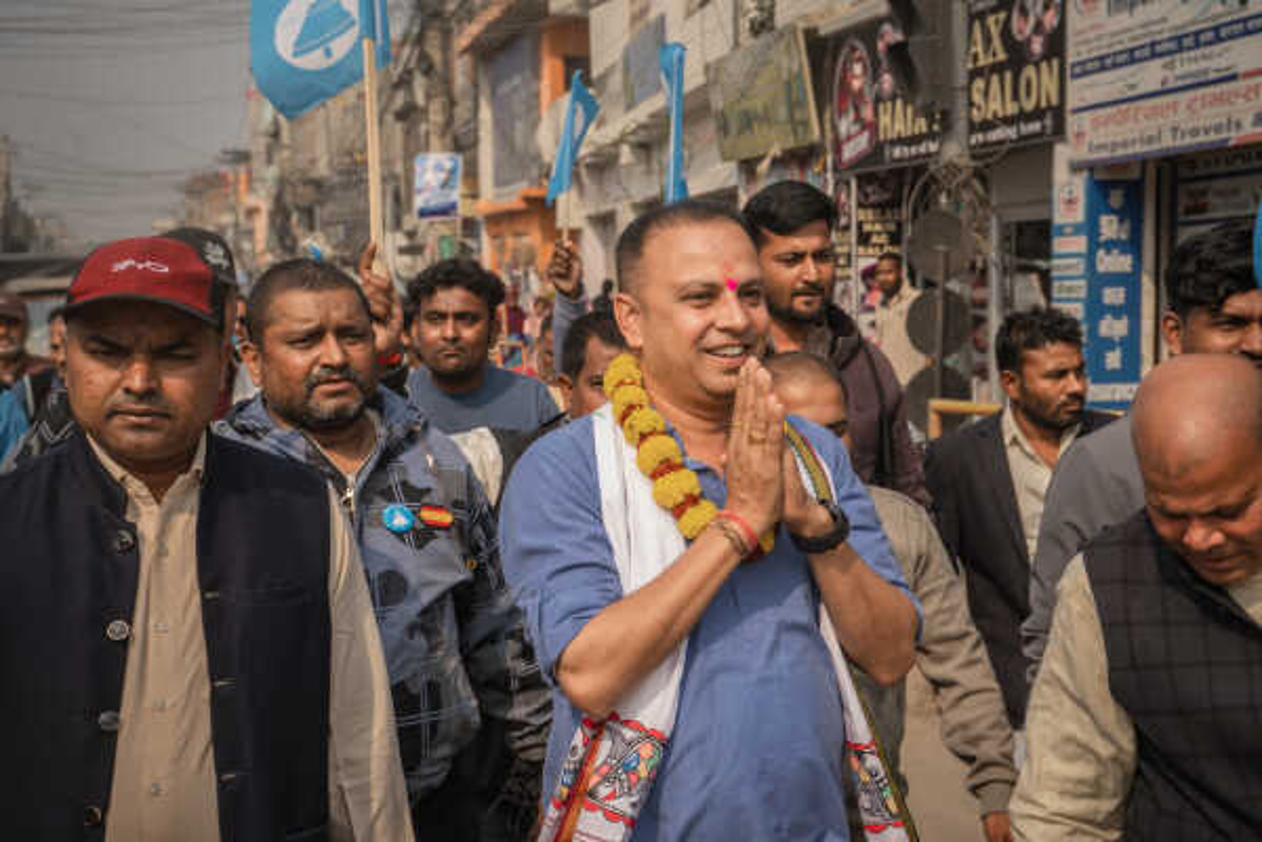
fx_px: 2138
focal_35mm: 61
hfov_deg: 32.9
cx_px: 631
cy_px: 421
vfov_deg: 22.3
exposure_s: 1/200
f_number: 8
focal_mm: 61
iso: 100
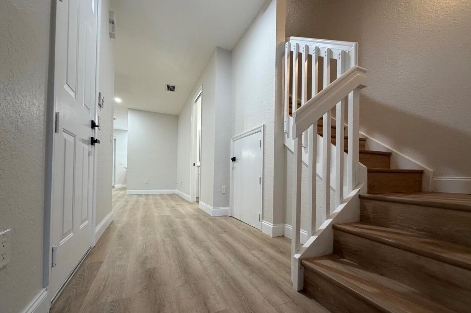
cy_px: 176
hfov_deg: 100.4
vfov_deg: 77.0
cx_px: 233
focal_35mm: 15
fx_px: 196
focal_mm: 2.22
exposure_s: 1/120
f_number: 2.2
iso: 320
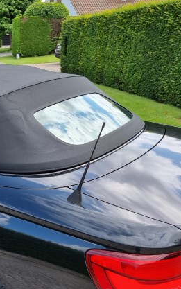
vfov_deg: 50.4
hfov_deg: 29.4
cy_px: 140
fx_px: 307
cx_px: -21
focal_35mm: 39
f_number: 1.8
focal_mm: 6.7
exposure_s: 1/361
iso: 50
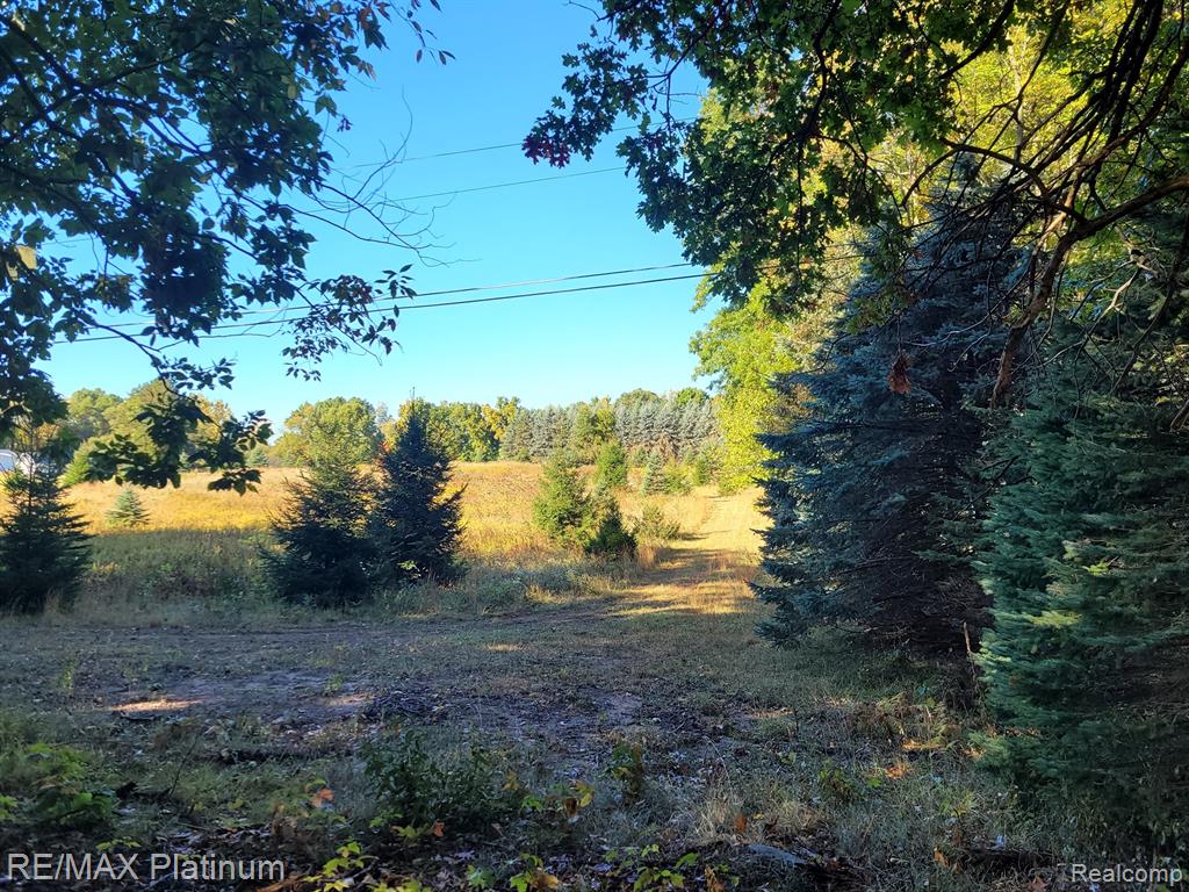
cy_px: 446
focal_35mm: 26
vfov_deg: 53.1
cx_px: 594
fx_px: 893
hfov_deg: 67.3
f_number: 1.8
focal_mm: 5.4
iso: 40
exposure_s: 1/453
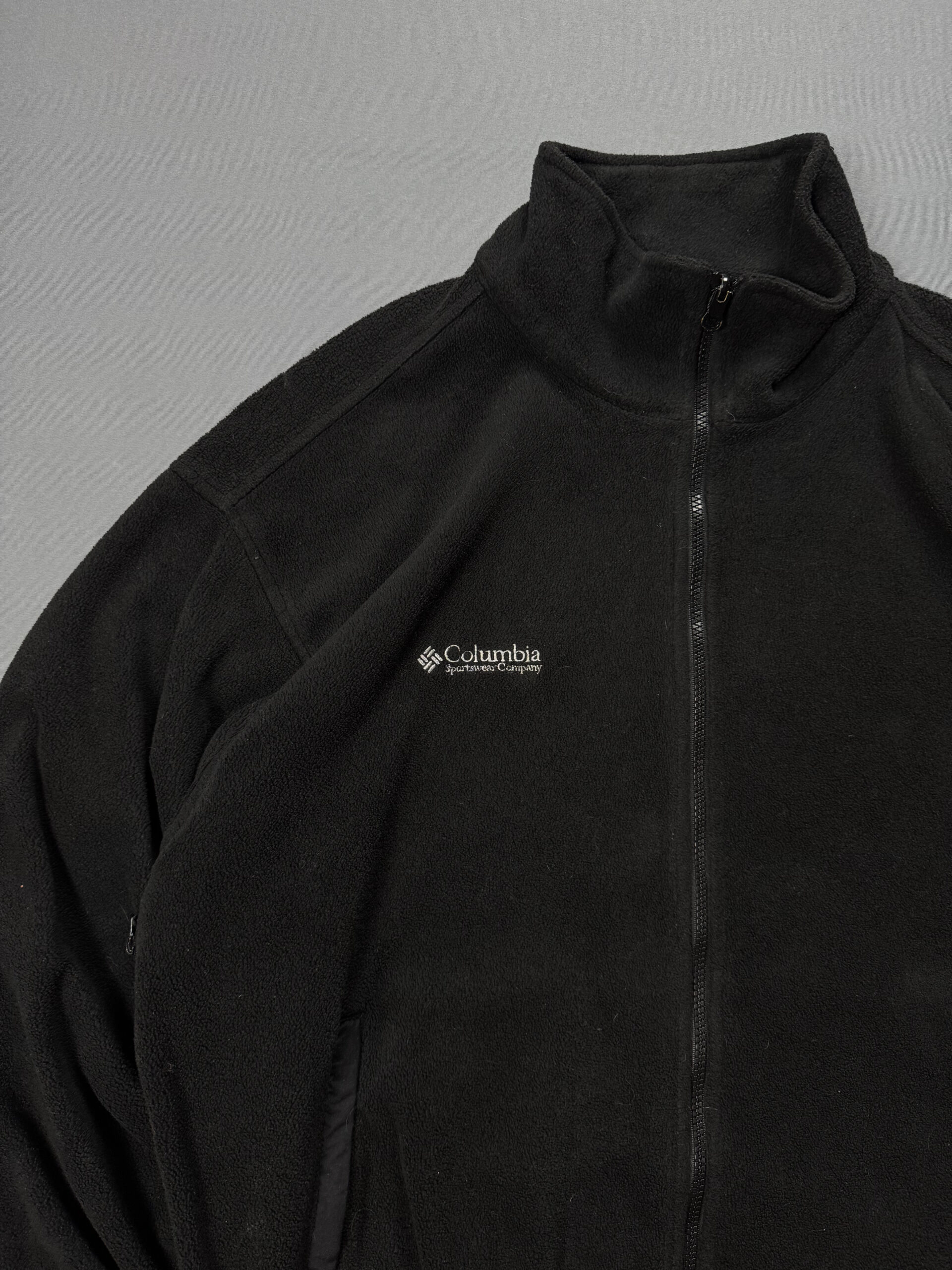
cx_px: 476
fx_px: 880
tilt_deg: -85.2
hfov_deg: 56.8
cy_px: 635
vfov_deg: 71.6
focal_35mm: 24
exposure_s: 1/60
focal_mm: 6.76
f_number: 1.78
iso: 200
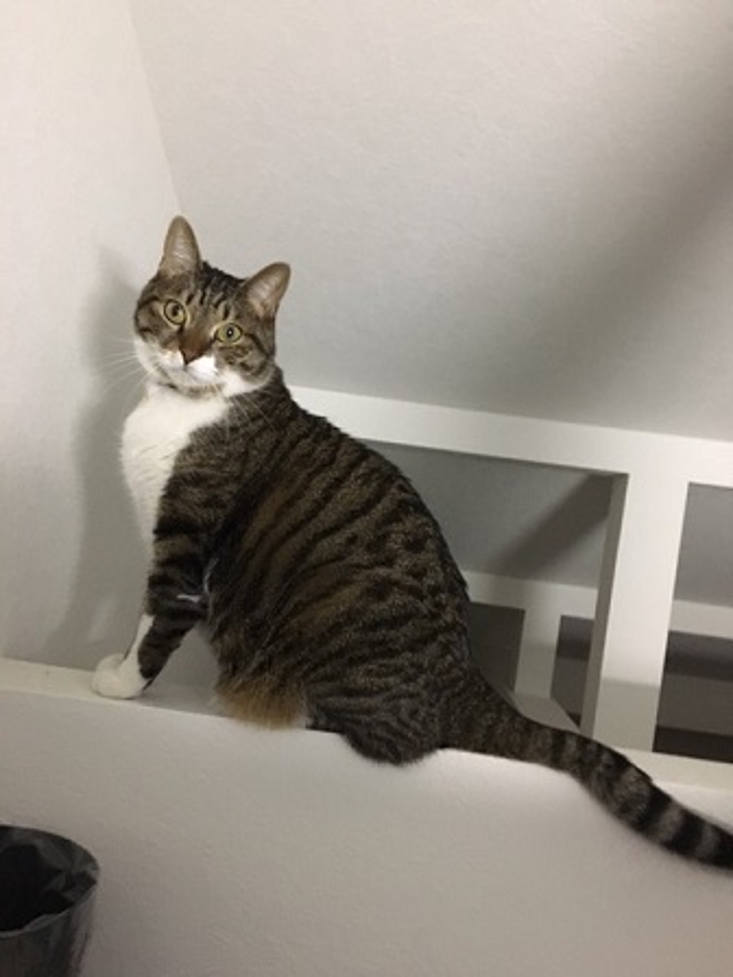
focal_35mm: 29
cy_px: 488
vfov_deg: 61.7
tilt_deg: +0.1
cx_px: 366
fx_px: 819
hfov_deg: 48.2
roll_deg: -8.1
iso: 500
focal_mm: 4.15
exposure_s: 1/17
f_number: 2.2
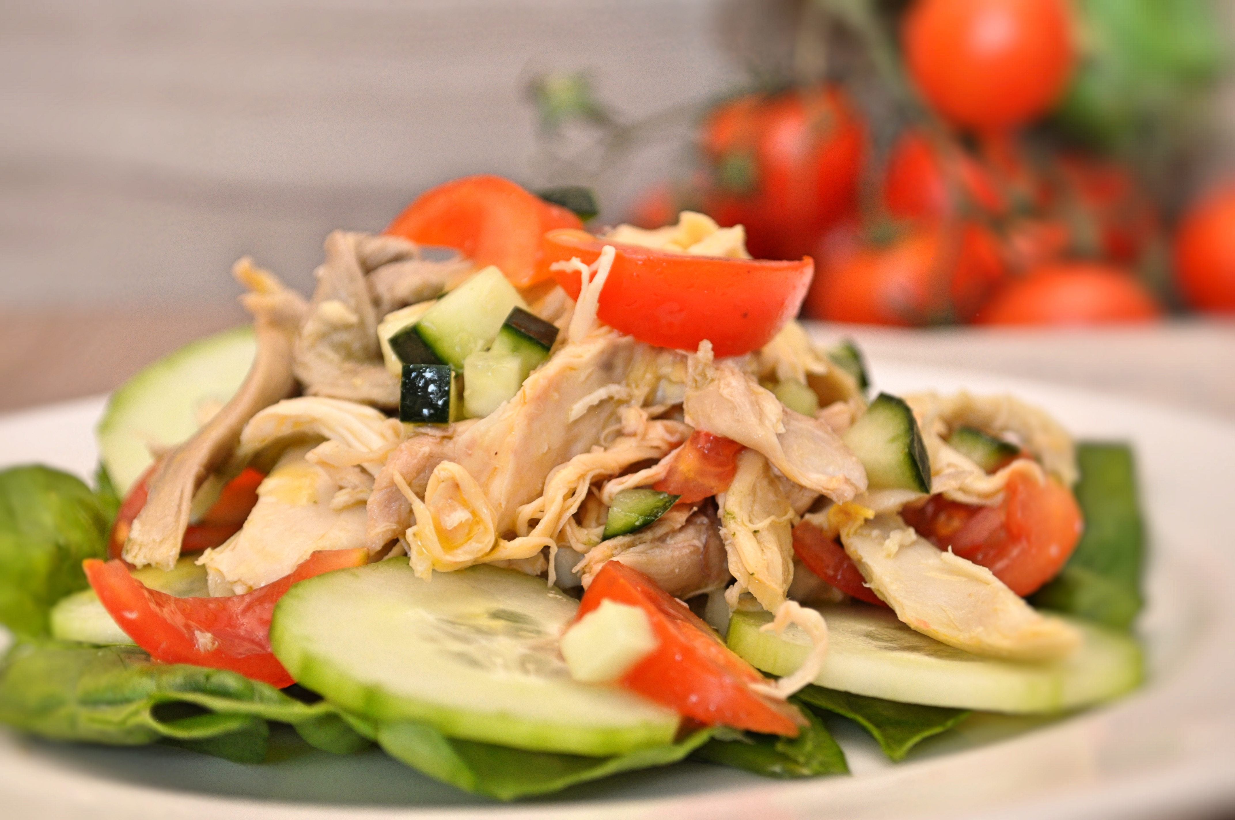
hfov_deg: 29.3
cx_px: 618
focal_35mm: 69
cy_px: 410
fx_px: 2364
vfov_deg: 19.7
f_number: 5.3
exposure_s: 1/40
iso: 800
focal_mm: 46
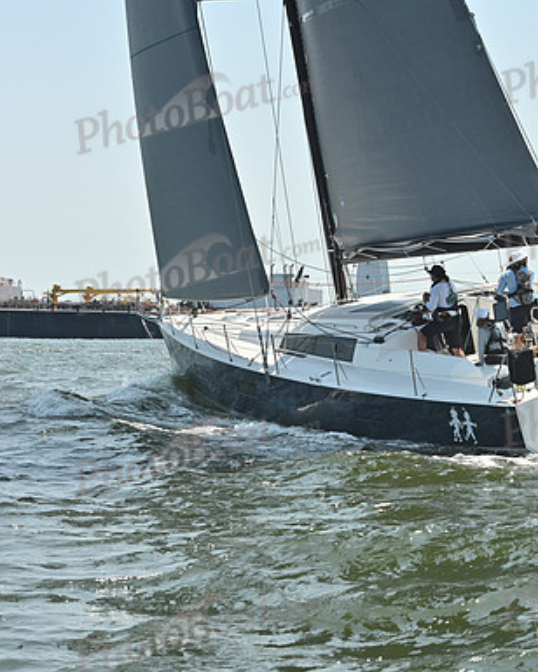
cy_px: 336
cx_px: 412
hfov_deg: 15.5
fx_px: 1970
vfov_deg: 19.4
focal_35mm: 99
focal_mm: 70
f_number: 8
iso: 320
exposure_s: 1/1250
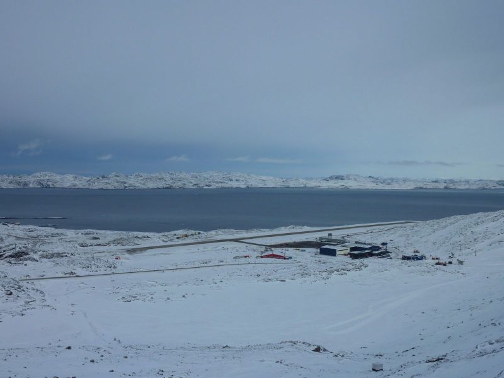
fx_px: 582
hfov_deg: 46.8
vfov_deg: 36.0
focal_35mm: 40
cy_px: 189
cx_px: 252
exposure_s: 1/640
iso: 80
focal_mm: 6.5
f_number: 5.6
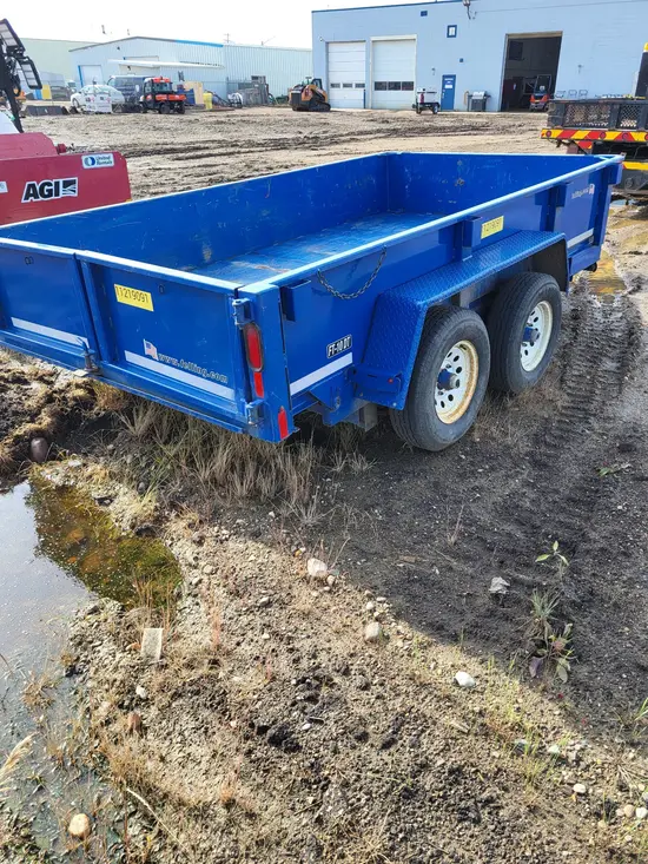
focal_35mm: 26
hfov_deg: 53.1
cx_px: 324
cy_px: 432
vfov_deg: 67.3
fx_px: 649
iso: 40
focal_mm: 5.4
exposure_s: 1/585
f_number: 1.8
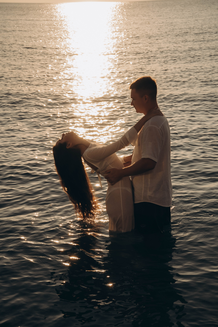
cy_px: 164
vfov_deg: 29.2
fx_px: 627
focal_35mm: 69
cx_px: 109
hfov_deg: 19.7
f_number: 11
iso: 500
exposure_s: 1/500
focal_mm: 69
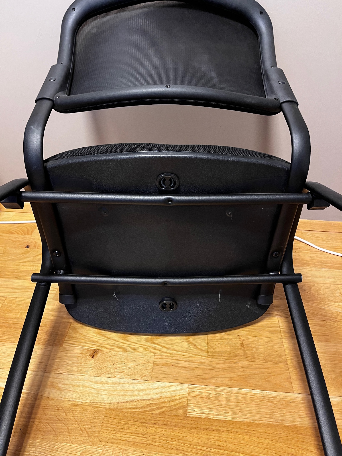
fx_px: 343
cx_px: 171
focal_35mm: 26
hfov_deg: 53.1
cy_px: 228
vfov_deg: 67.3
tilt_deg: -36.3
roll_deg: -0.2
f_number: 1.6
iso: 320
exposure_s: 1/50
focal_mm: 5.1
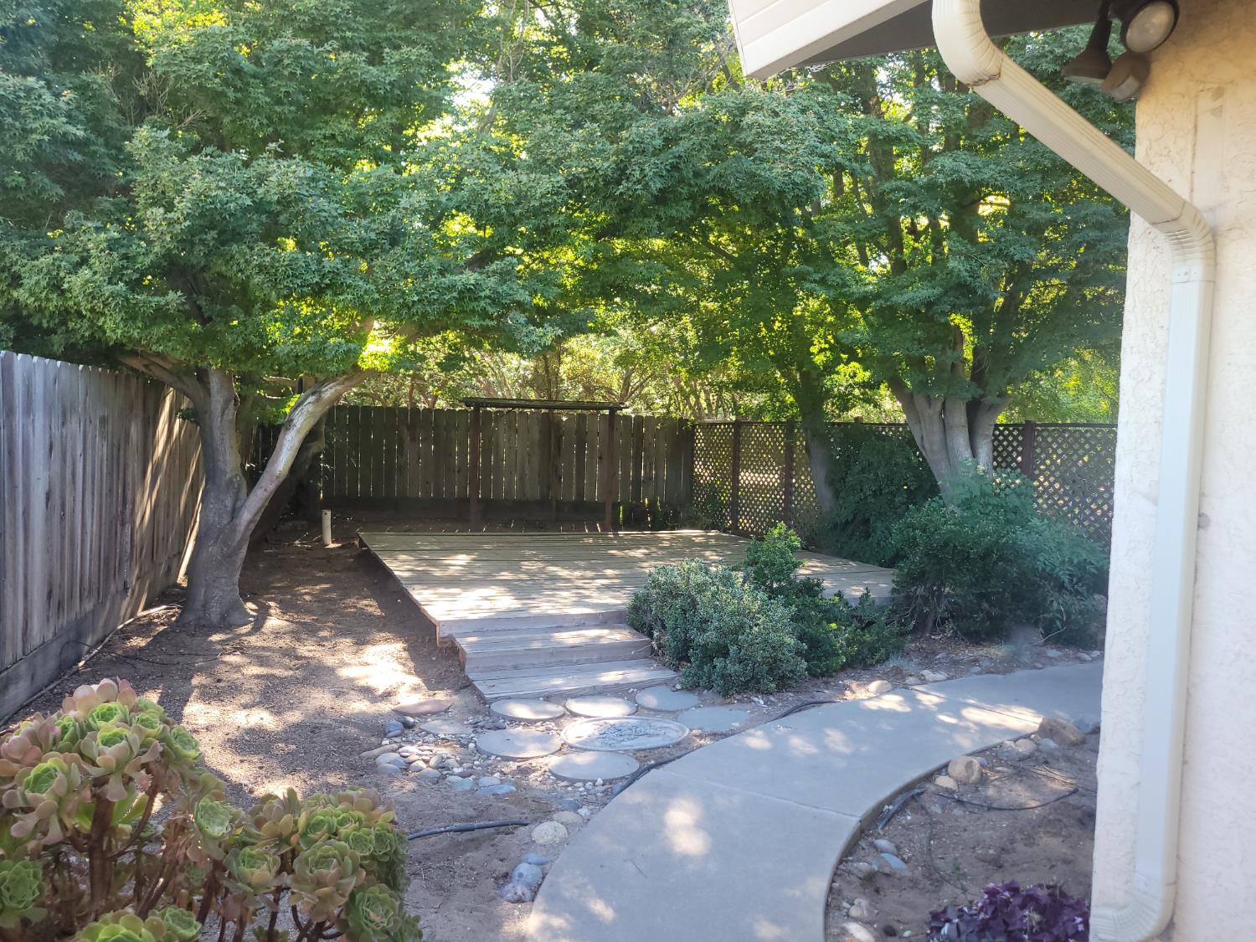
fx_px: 943
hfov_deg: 67.3
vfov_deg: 53.1
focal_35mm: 26
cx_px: 628
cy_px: 471
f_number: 1.8
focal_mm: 5.4
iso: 80
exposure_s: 1/120
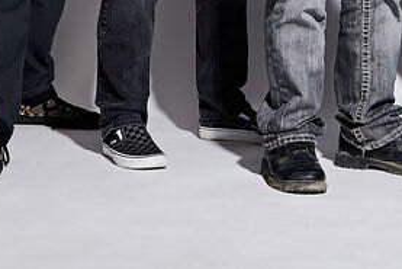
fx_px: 1732
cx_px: 327
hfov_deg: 13.2
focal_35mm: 155
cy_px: -226
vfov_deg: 8.5
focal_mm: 42
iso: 100
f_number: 11
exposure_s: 1/200
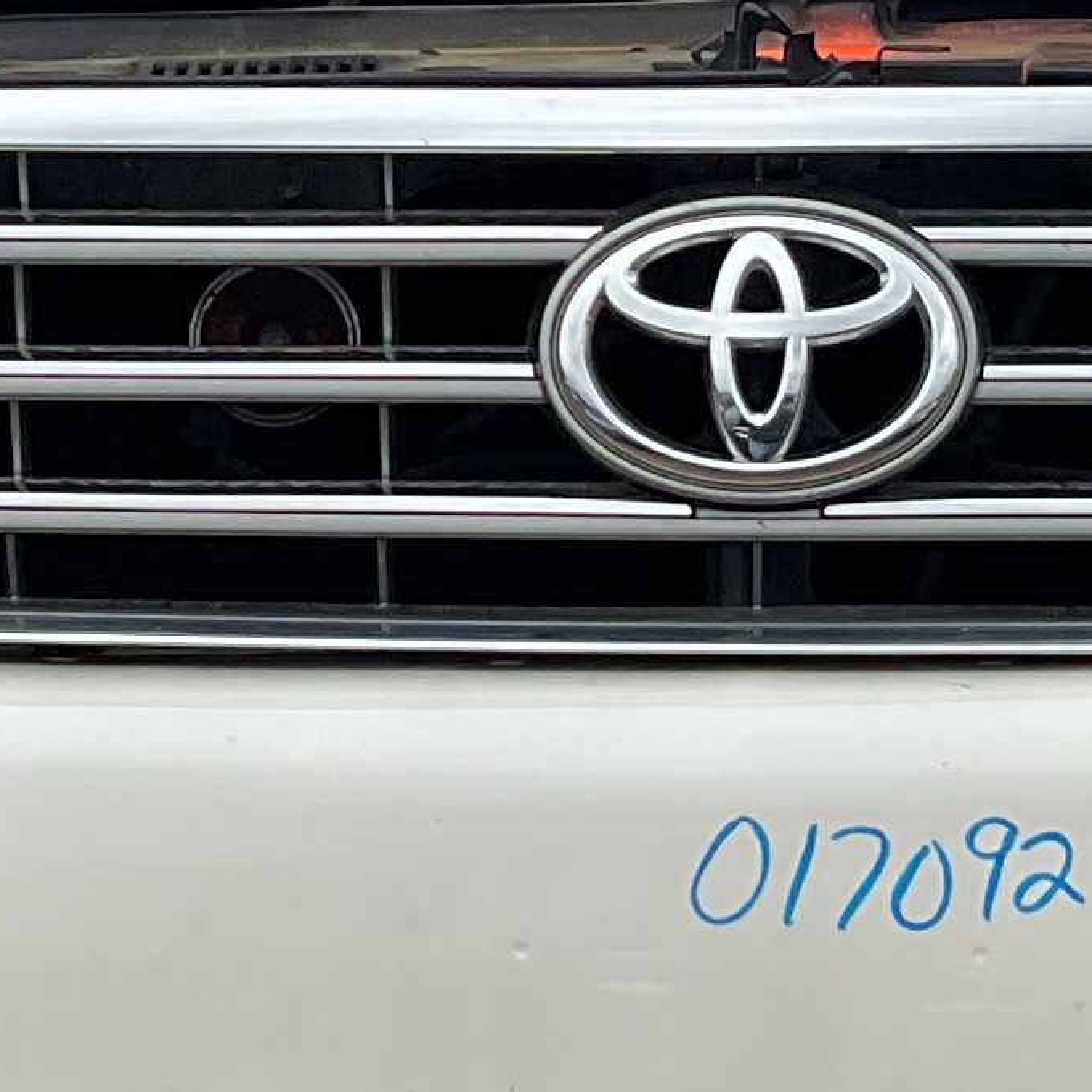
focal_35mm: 152
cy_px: 331
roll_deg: +0.9
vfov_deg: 11.5
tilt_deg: -3.1
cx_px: 597
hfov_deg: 11.5
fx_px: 5425
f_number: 1.8
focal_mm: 3
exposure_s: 1/574
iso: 16
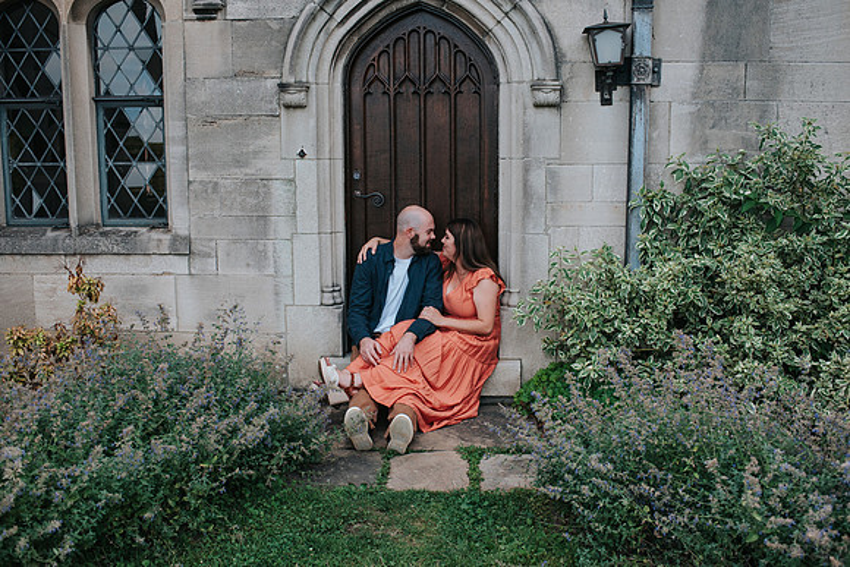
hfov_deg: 51.9
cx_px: 435
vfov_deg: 36.0
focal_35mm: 37
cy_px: 295
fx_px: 874
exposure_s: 1/1250
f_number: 2.8
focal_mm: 35
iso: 1000
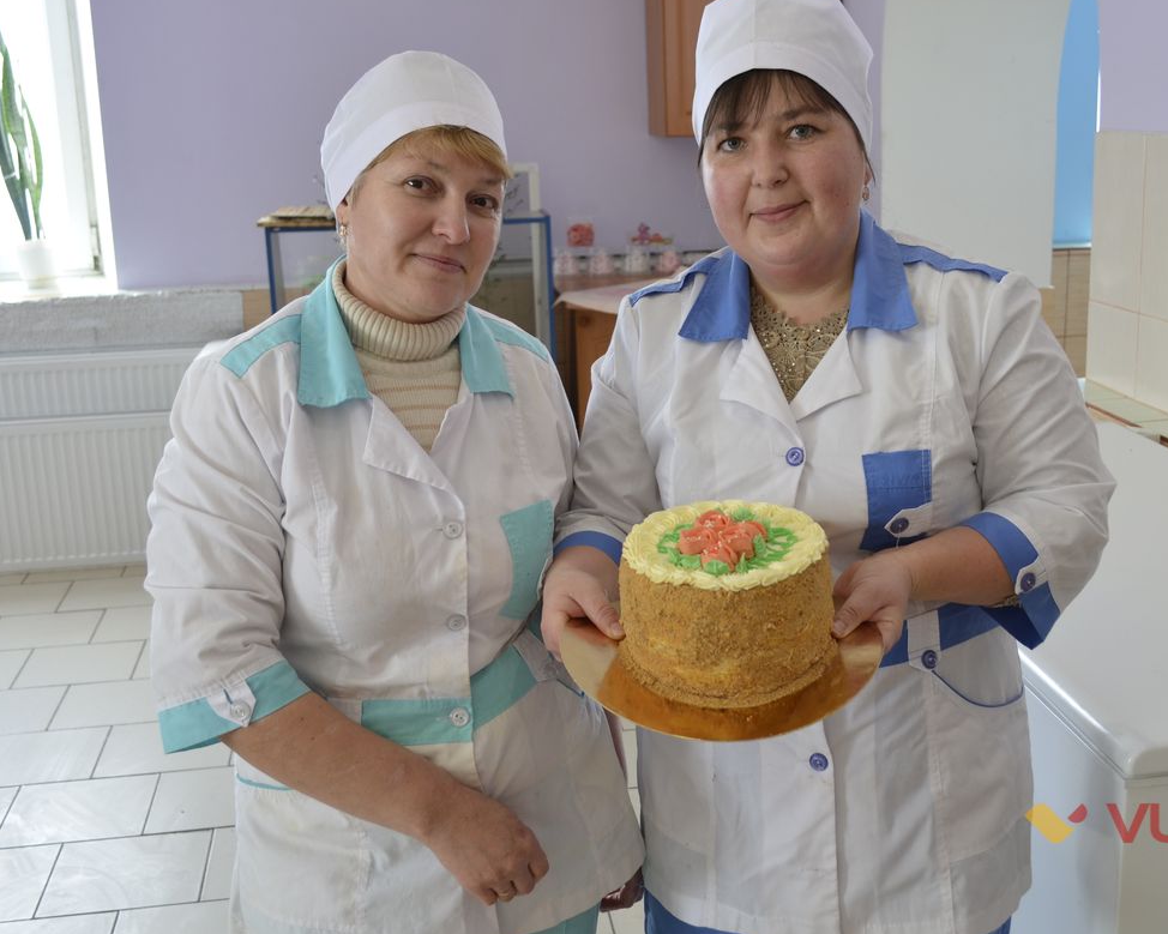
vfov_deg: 33.4
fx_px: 1555
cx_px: 652
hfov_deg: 41.1
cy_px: 463
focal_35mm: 45
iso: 400
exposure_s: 1/40
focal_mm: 26
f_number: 5
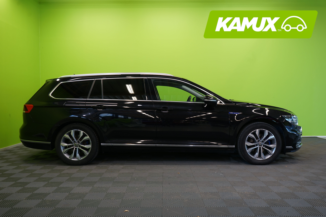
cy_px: 108
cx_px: 163
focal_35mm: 29
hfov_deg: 63.7
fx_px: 263
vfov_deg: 45.0
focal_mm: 29
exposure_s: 1/30
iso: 400
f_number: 5.6
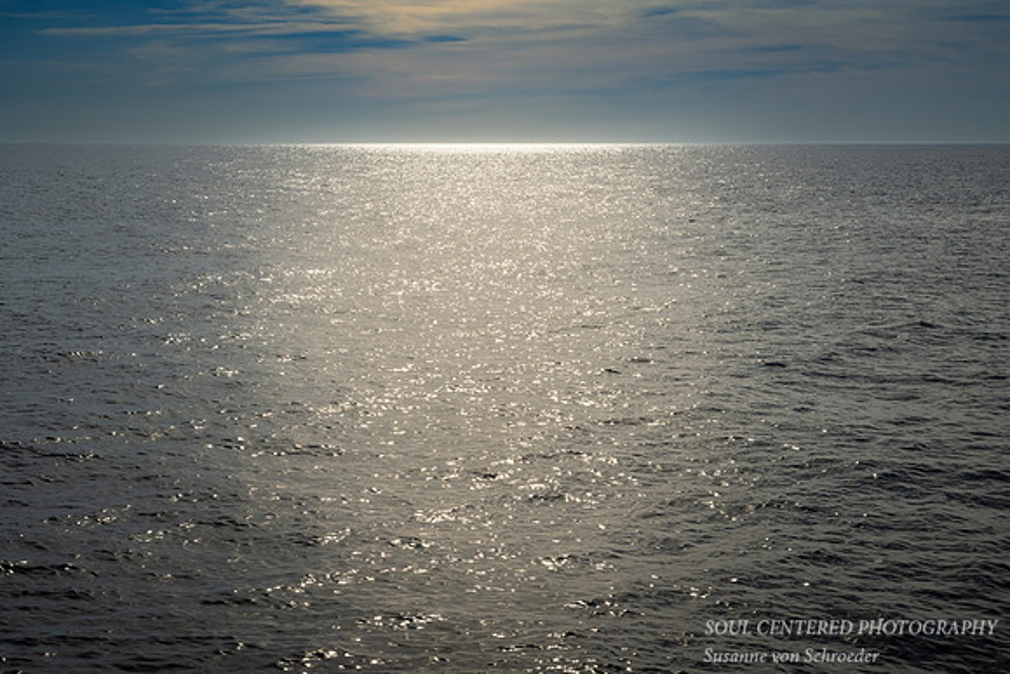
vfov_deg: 20.5
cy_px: 366
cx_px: 554
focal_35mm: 66
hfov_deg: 30.3
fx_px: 1861
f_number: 13
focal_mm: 60
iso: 500
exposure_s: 1/640
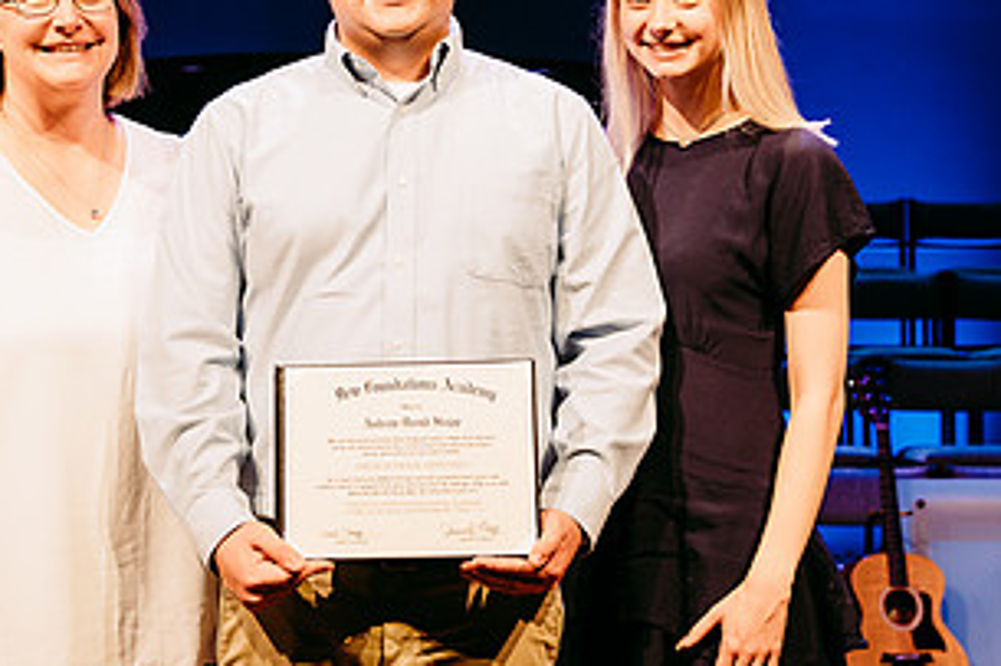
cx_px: 374
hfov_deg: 23.6
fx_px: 2390
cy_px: 163
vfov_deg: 15.8
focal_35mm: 86
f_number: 4
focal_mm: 44
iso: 1000
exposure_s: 1/200
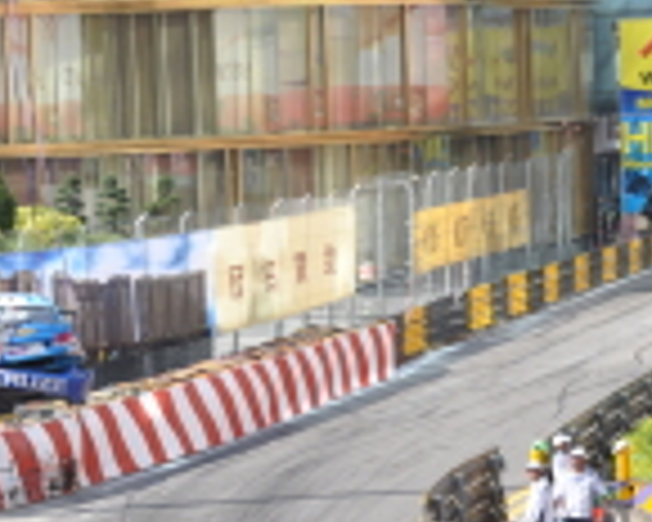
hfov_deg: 15.5
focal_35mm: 123
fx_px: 2373
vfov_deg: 12.5
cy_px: 227
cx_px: 126
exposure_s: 1/1600
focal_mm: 32
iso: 640
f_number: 5.6
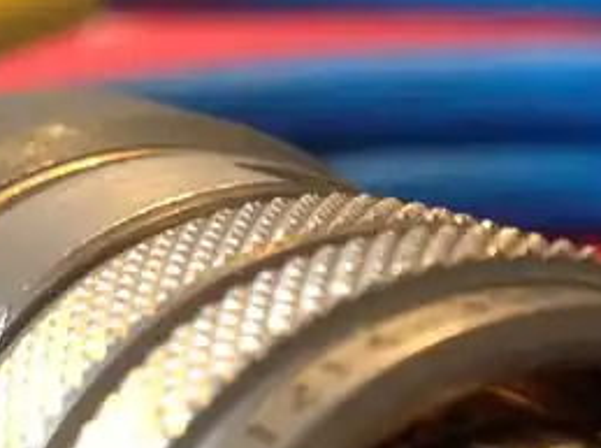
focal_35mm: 135
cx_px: 763
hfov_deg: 14.1
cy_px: 785
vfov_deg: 10.4
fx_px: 2338
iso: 100
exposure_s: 1/15
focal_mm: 4.28
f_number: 2.4
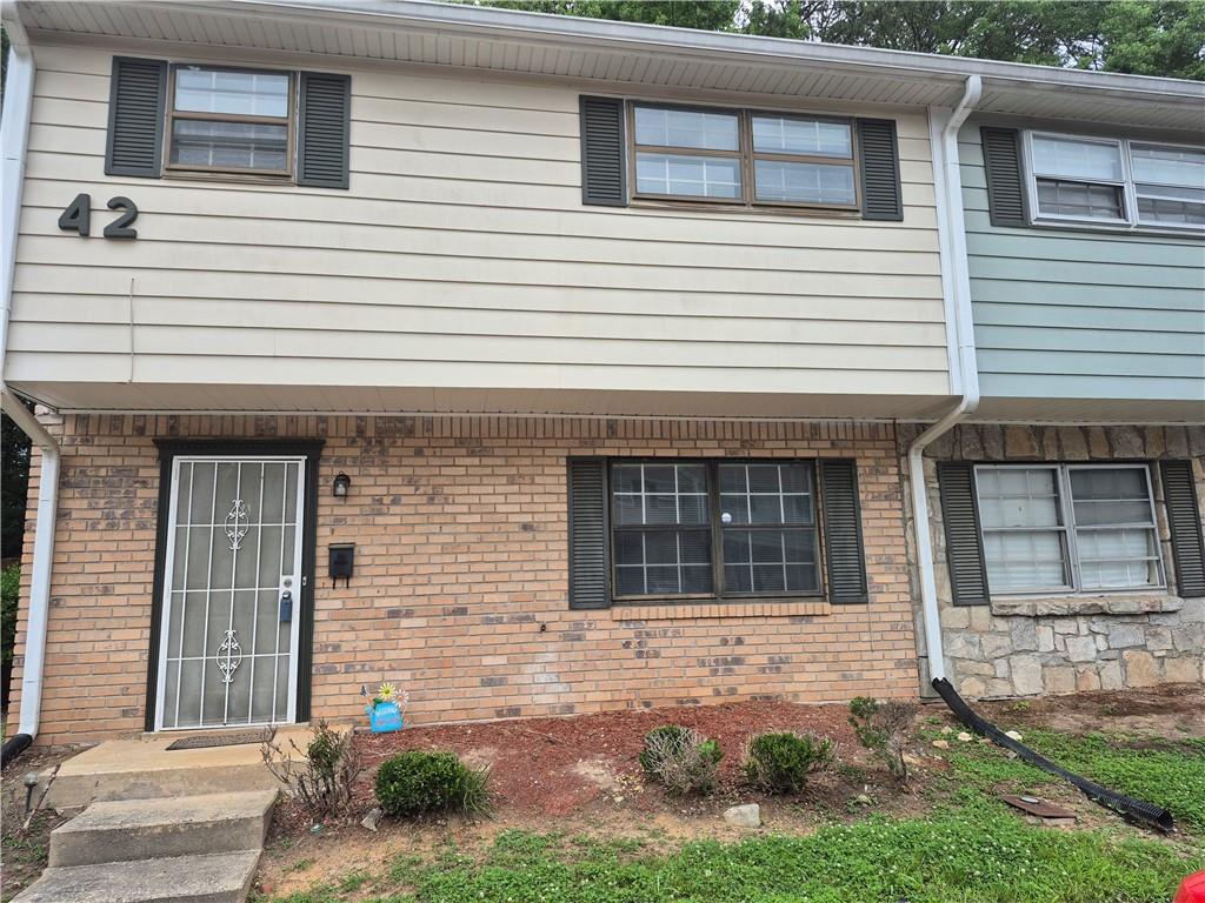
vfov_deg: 58.9
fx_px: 801
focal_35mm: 23
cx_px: 602
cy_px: 452
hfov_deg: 73.9
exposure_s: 1/848
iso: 25
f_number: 1.8
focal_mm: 5.4
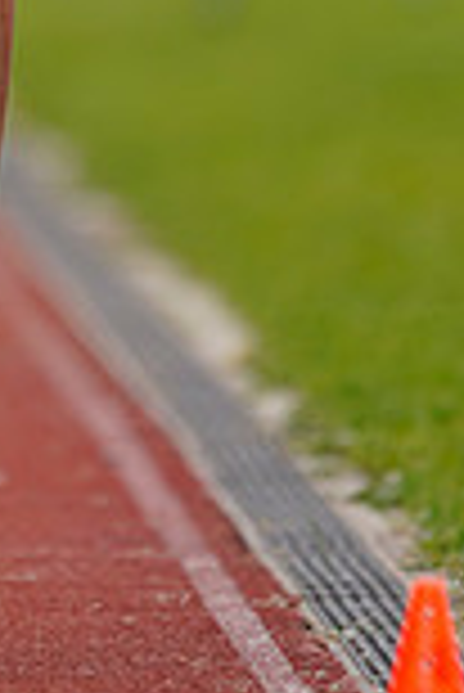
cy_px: -126
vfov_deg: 1.2
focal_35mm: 1748
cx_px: -45
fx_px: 33716
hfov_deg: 0.8
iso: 320
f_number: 4
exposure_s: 1/640
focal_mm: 600
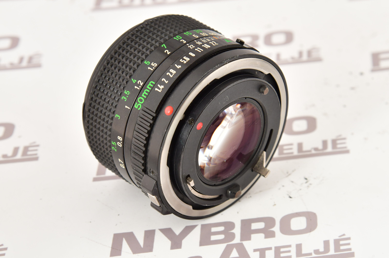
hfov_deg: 17.1
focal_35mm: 120
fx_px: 1296
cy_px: 129
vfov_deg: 11.4
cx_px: 194
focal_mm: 120
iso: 1000
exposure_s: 1/160
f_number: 11
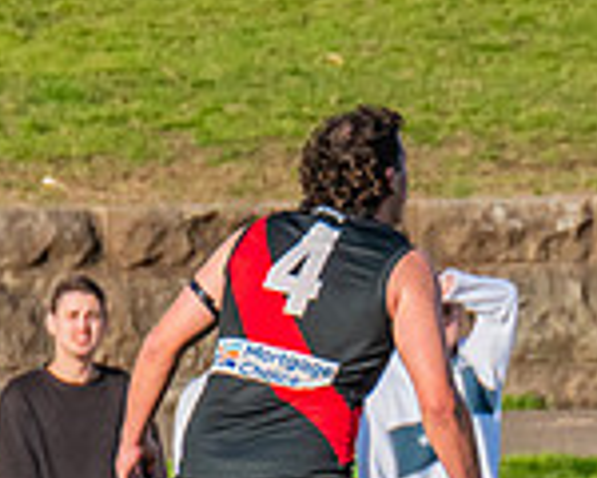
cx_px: 1424
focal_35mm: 2623
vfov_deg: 0.6
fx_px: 46346
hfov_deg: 0.7
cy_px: 365
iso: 800
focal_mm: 420
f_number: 11
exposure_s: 1/1250
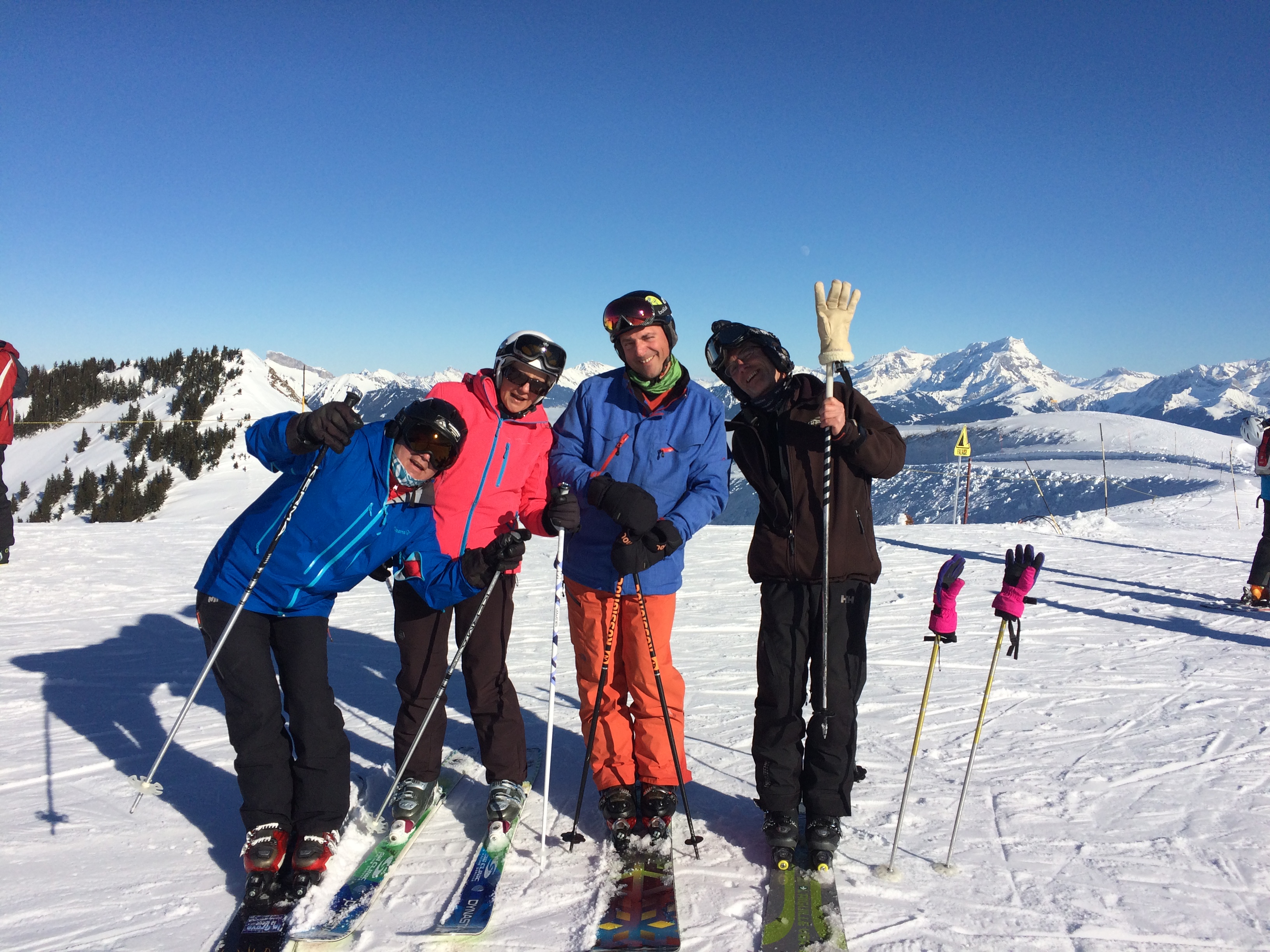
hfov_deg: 61.7
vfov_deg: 48.2
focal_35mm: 29
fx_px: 1064
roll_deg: -0.6
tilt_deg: -5.2
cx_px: 635
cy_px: 476
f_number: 2.2
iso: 40
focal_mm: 4.15
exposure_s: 1/5128
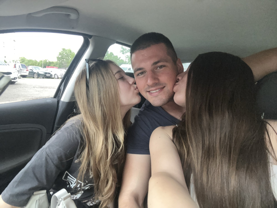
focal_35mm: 23
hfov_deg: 73.9
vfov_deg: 58.9
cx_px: 138
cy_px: 104
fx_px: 184
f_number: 1.9
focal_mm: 2.69
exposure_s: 1/50
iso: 320
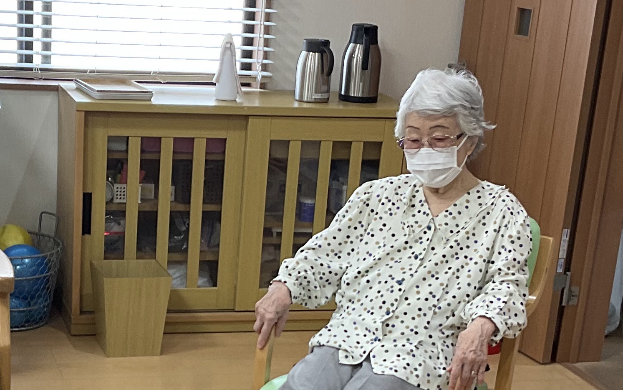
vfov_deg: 15.4
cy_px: 396
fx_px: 1409
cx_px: 225
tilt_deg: -19.6
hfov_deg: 24.8
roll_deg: -6.1
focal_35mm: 83
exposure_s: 1/60
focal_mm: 3
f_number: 1.8
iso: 40
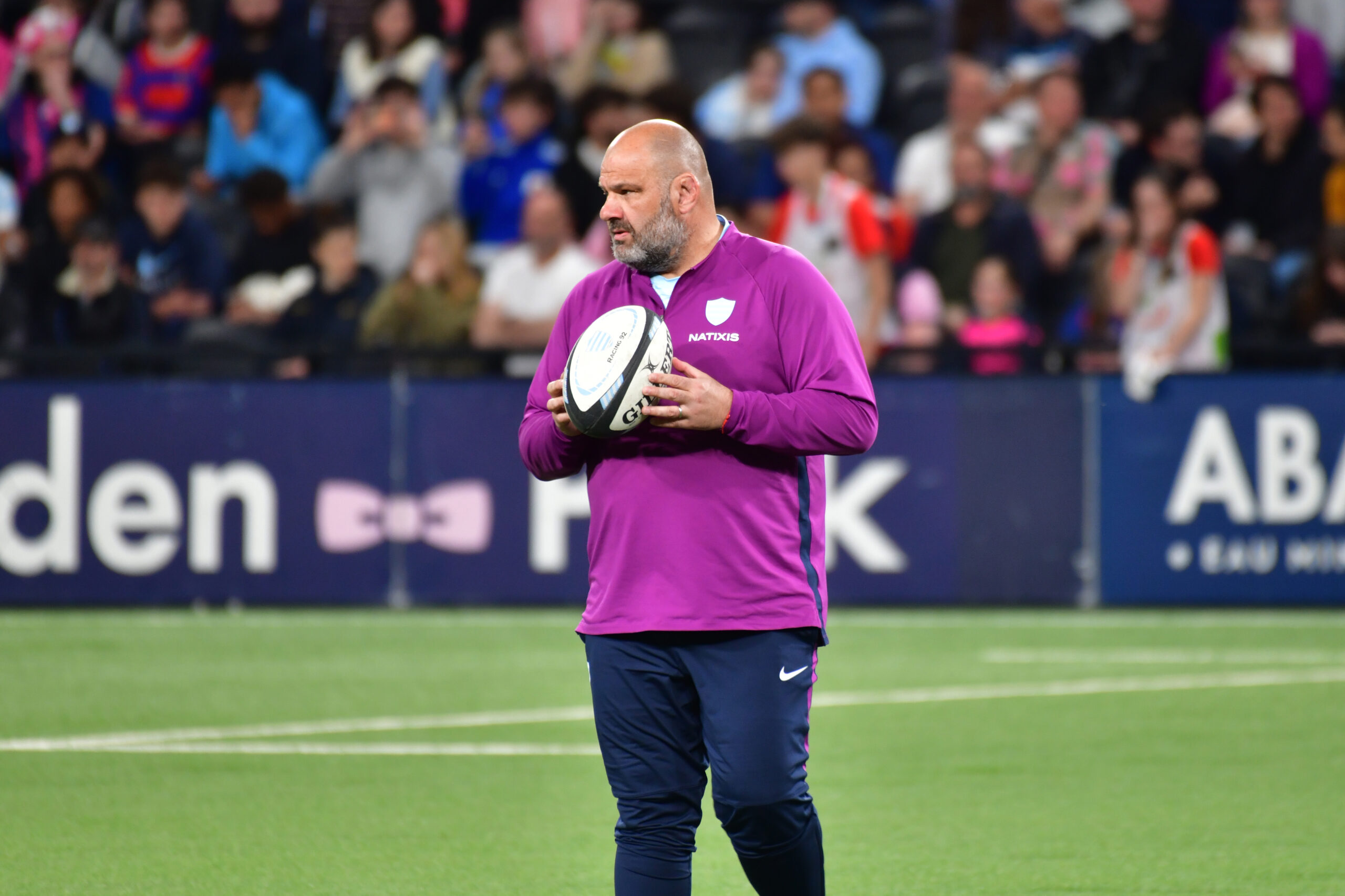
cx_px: 672
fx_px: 18680
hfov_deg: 4.1
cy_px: 448
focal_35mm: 500
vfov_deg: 2.8
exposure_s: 1/125
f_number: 5.6
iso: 800
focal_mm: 500
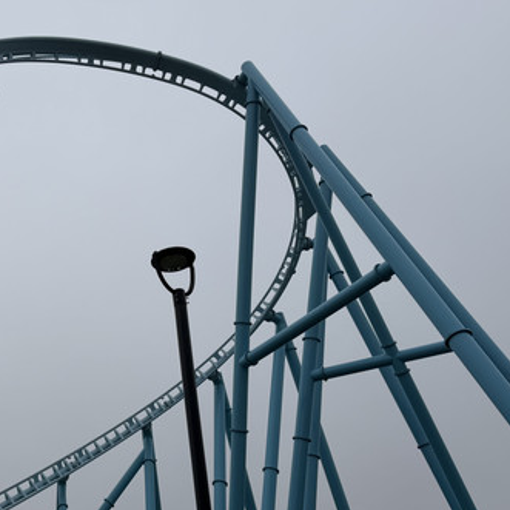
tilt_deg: +30.1
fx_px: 683
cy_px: 294
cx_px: 45
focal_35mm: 41
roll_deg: -0.4
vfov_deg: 40.8
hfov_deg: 38.0
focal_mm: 6.76
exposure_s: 1/5714
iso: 80
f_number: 1.78
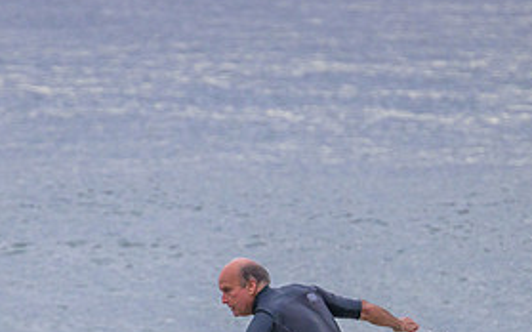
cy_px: 360
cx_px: 259
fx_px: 24561
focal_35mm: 1695
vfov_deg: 0.8
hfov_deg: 1.2
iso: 1400
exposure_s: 1/2000
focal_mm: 800
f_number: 11
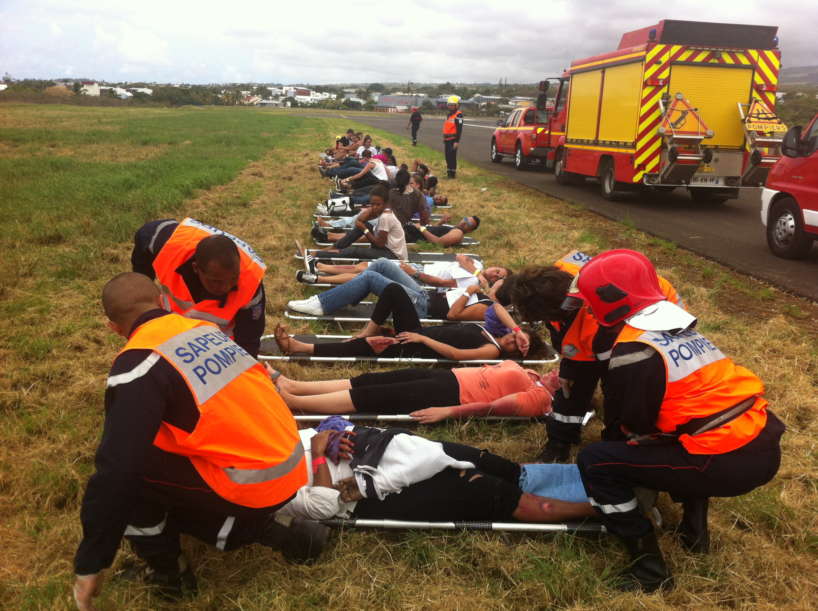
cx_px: 409
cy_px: 306
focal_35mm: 35
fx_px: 826
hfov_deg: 52.7
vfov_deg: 40.6
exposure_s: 1/838
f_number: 2.8
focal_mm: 3.85
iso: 80
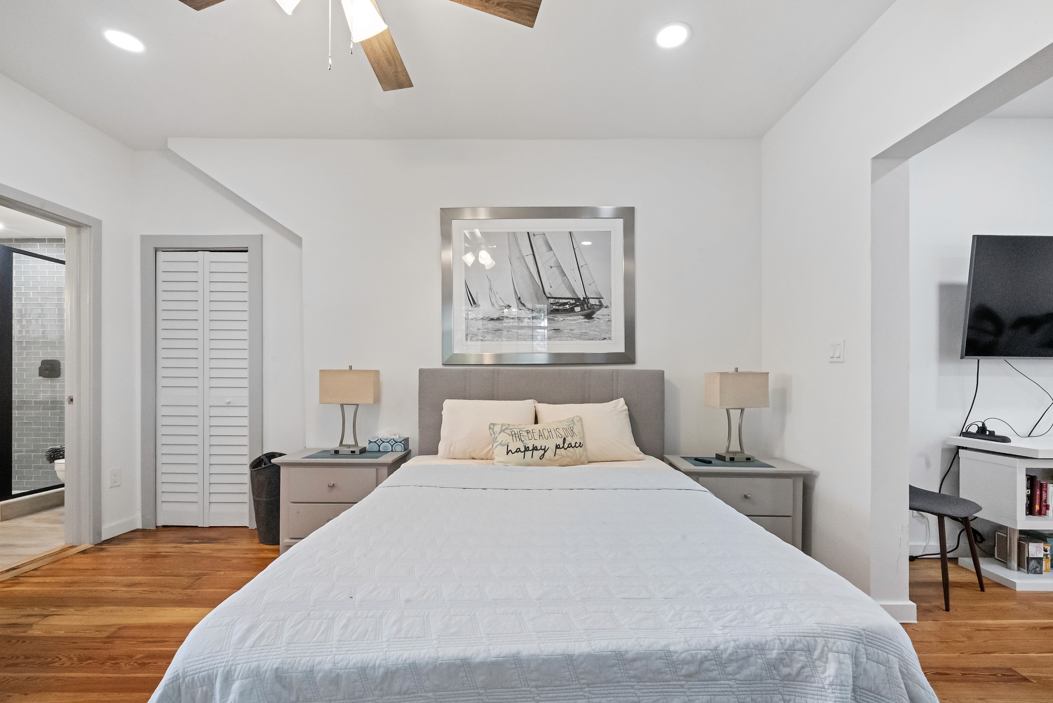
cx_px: 526
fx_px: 410
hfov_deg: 104.2
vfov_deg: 81.3
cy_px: 352
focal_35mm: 14
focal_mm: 14
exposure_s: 1/30
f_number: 16
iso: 12800
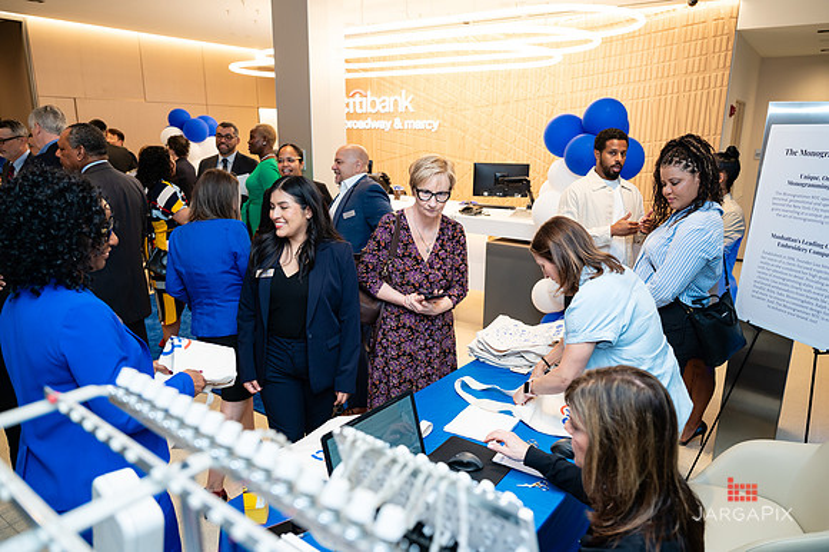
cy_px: 271
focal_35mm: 24
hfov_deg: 72.7
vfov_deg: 52.2
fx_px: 563
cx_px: 422
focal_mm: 24
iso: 400
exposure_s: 1/160
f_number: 3.2
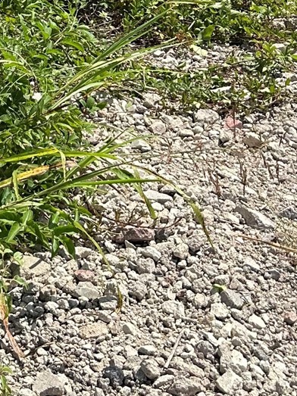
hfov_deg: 14.6
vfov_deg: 18.8
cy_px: -172
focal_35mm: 94
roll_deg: -0.7
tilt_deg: -8.1
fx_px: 1076
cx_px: -158
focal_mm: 6.86
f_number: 1.78
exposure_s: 1/3597
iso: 80
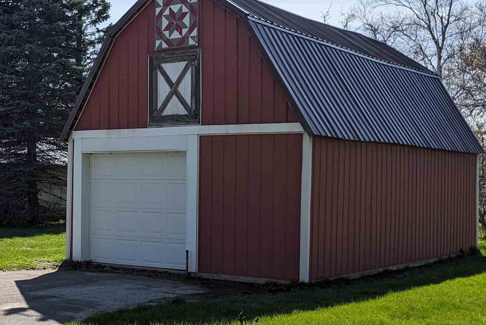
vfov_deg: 21.9
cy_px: 186
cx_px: 121
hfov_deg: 31.8
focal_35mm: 62
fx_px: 837
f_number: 1.73
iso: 61
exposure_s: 1/4695
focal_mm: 4.38
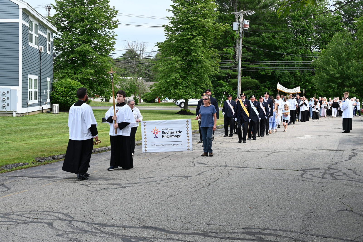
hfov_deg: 40.4
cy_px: 121
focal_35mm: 49
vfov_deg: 27.5
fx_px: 494
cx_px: 182
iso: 100
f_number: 7.1
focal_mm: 49
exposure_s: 1/160
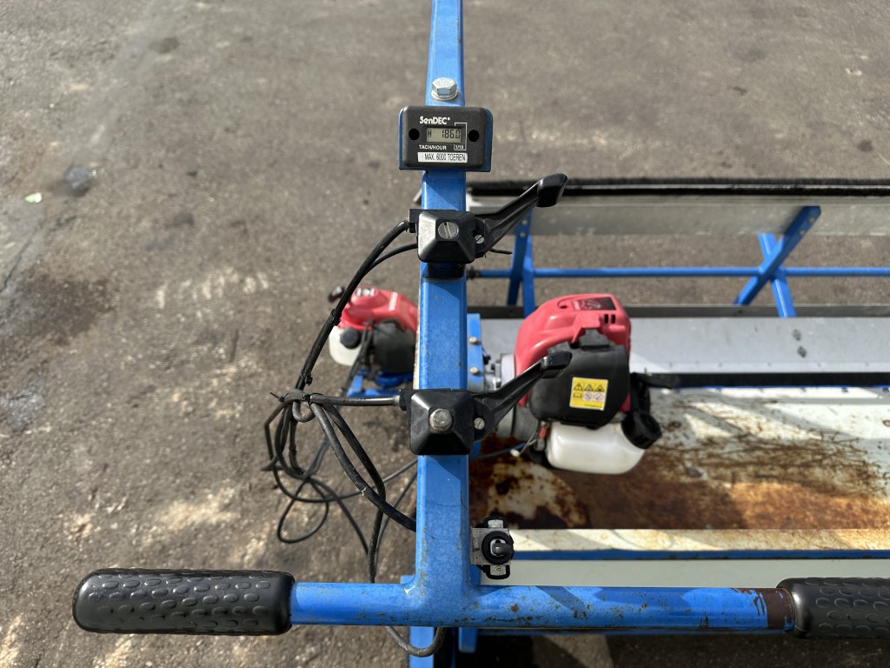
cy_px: 334
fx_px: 617
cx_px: 445
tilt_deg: -47.5
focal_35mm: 24
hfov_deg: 71.6
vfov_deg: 56.8
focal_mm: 6.86
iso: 80
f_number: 1.78
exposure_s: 1/1664
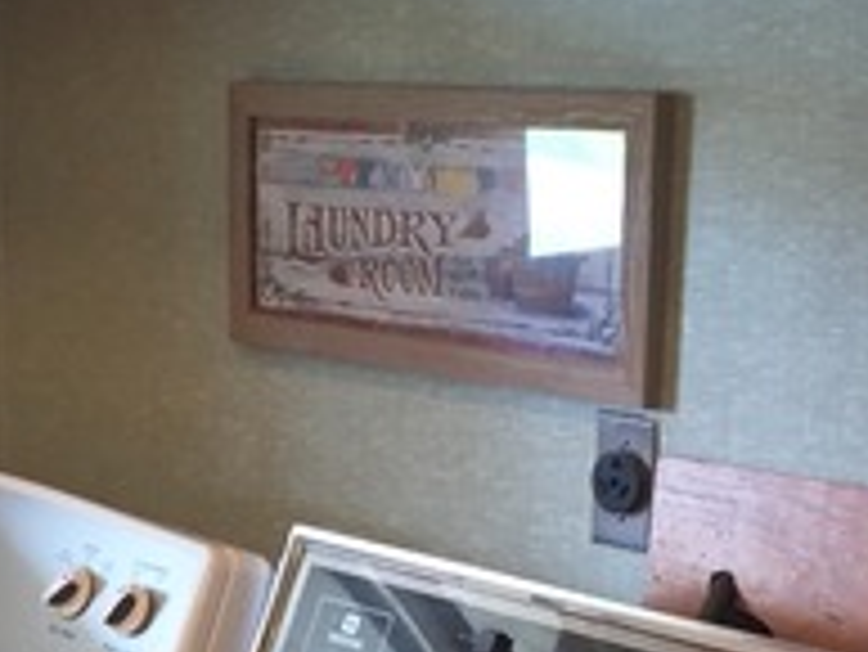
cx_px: 162
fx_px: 2409
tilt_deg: -10.8
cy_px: 549
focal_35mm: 96
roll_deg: -0.3
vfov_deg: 15.3
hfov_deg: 20.2
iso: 100
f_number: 2.2
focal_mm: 4.15
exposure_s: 1/30
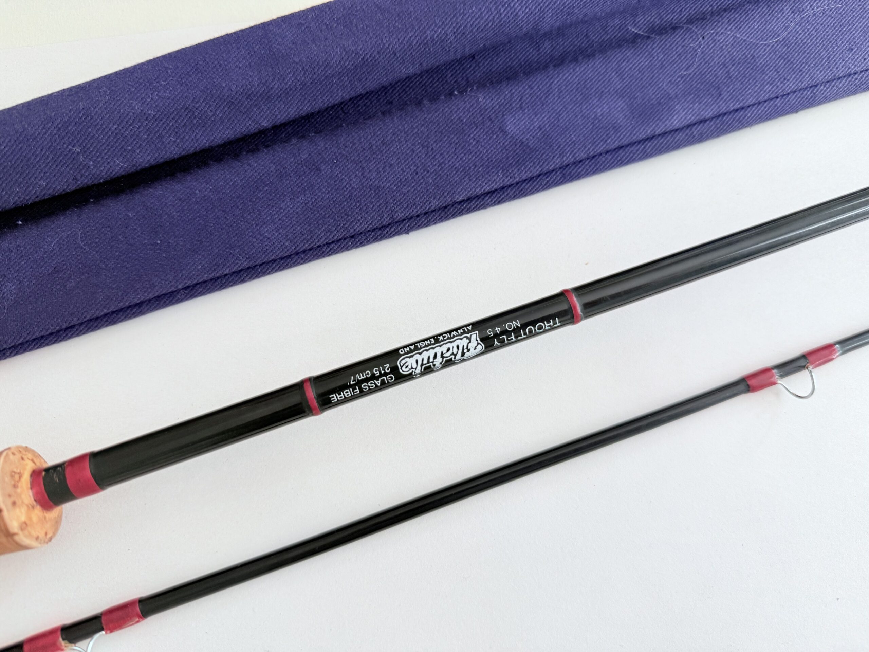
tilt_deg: -77.7
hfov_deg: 71.6
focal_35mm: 24
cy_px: 326
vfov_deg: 56.8
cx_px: 434
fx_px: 602
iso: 125
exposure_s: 1/50
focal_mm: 6.76
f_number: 1.78
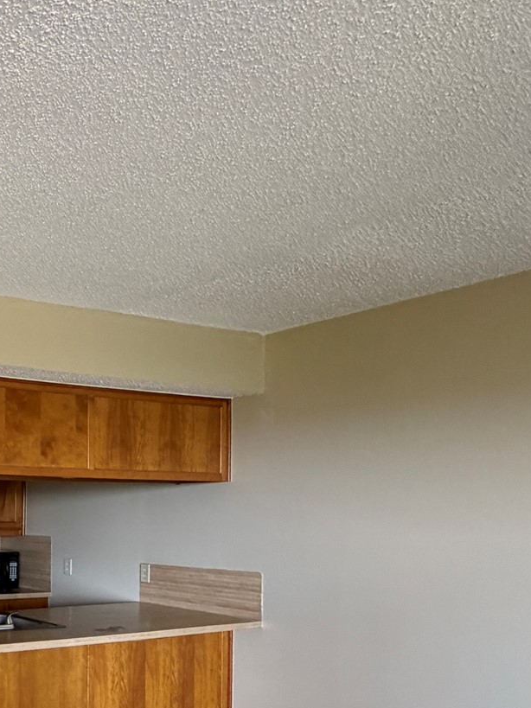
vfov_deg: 50.7
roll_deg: -0.5
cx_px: -150
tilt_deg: -1.0
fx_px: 716
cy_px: 520
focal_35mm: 35
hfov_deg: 31.7
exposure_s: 1/68
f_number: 2.2
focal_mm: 2.22
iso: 320
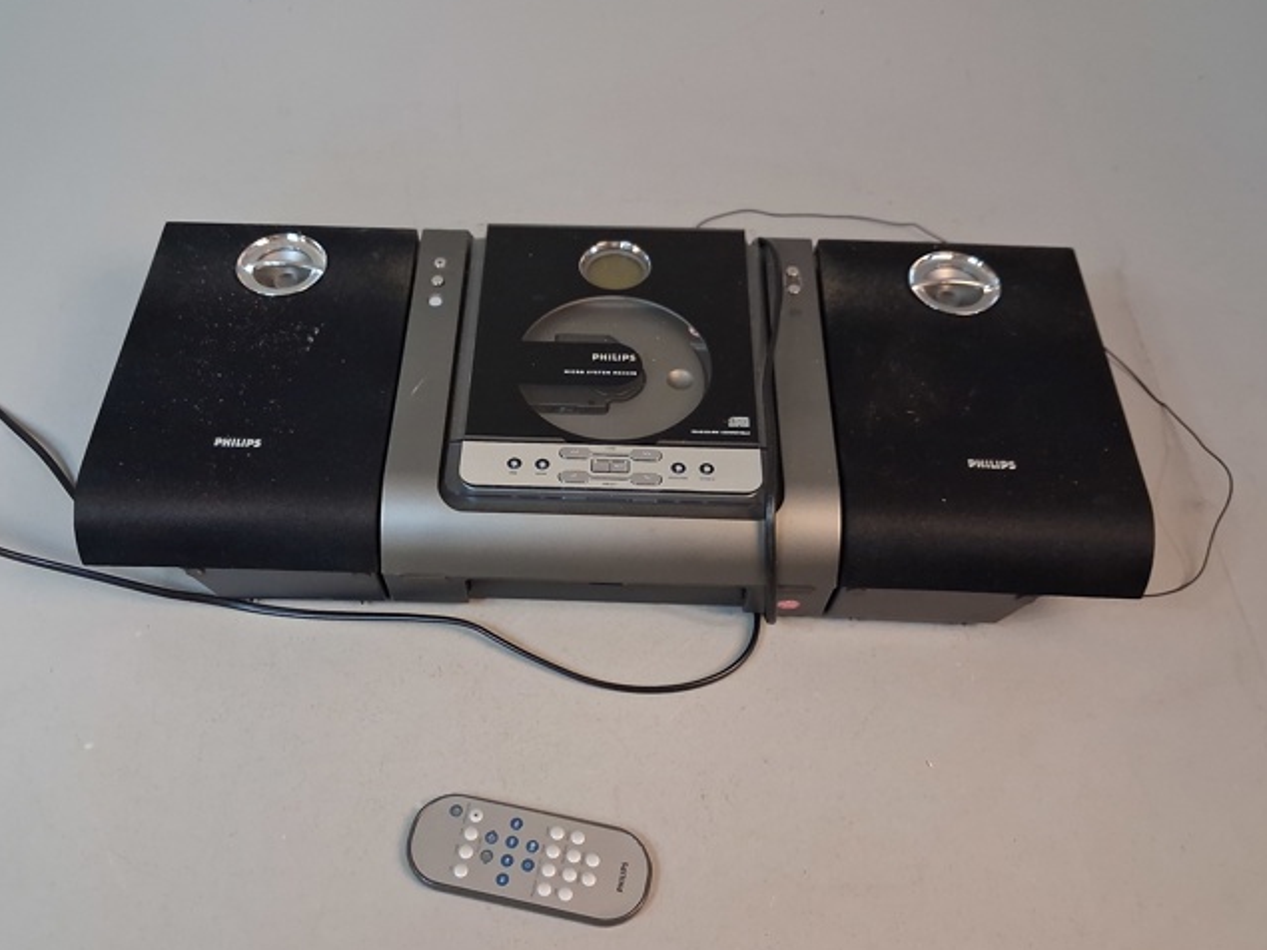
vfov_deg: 41.8
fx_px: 1244
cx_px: 589
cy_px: 505
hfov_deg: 53.9
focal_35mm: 34
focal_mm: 4
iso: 400
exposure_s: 1/50
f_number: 1.8
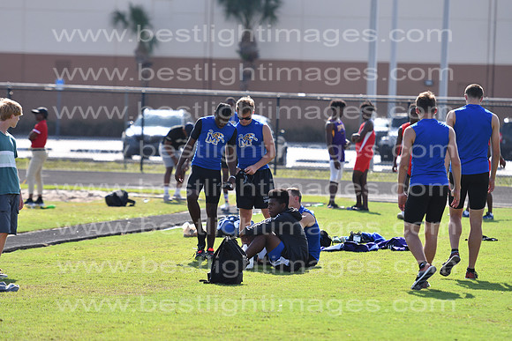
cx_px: 256
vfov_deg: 5.6
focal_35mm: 248
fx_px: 3521
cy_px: 170
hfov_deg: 8.3
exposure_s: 1/1600
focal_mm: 165
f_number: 4
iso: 200
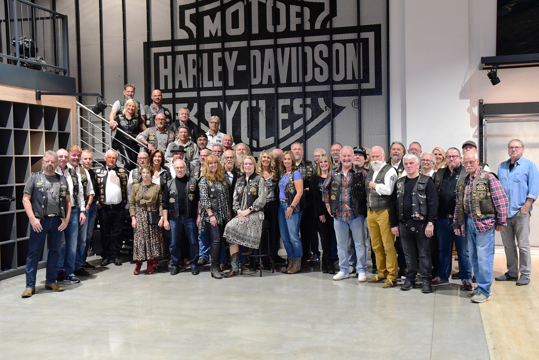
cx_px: 270
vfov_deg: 30.5
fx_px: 659
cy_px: 180
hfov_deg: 44.5
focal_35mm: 44
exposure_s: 1/125
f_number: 4
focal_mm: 44
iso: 5000
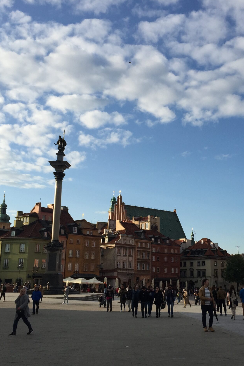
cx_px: 176
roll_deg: +0.3
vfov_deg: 47.4
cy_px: 182
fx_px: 417
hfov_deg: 32.2
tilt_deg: +12.0
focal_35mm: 41
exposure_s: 1/1721
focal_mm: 4.15
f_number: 2.2
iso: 32
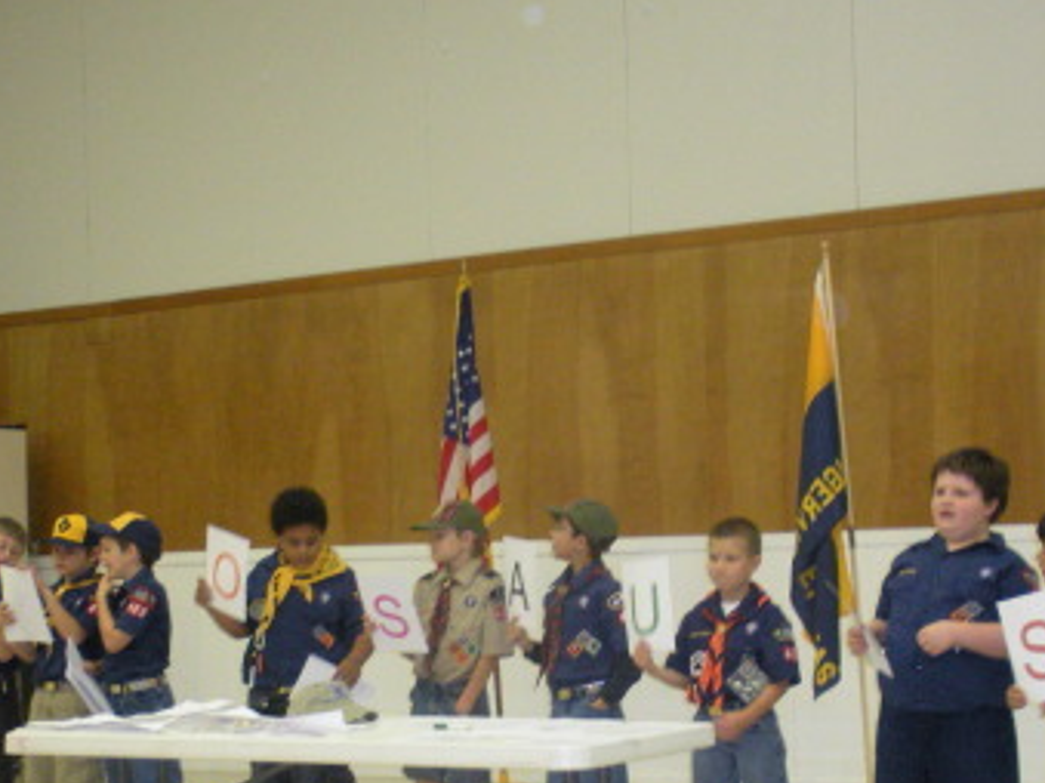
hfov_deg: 28.5
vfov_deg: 21.5
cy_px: 555
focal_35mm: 68
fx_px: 2052
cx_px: 604
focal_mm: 6.3
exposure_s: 1/35.7
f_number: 3.5
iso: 337
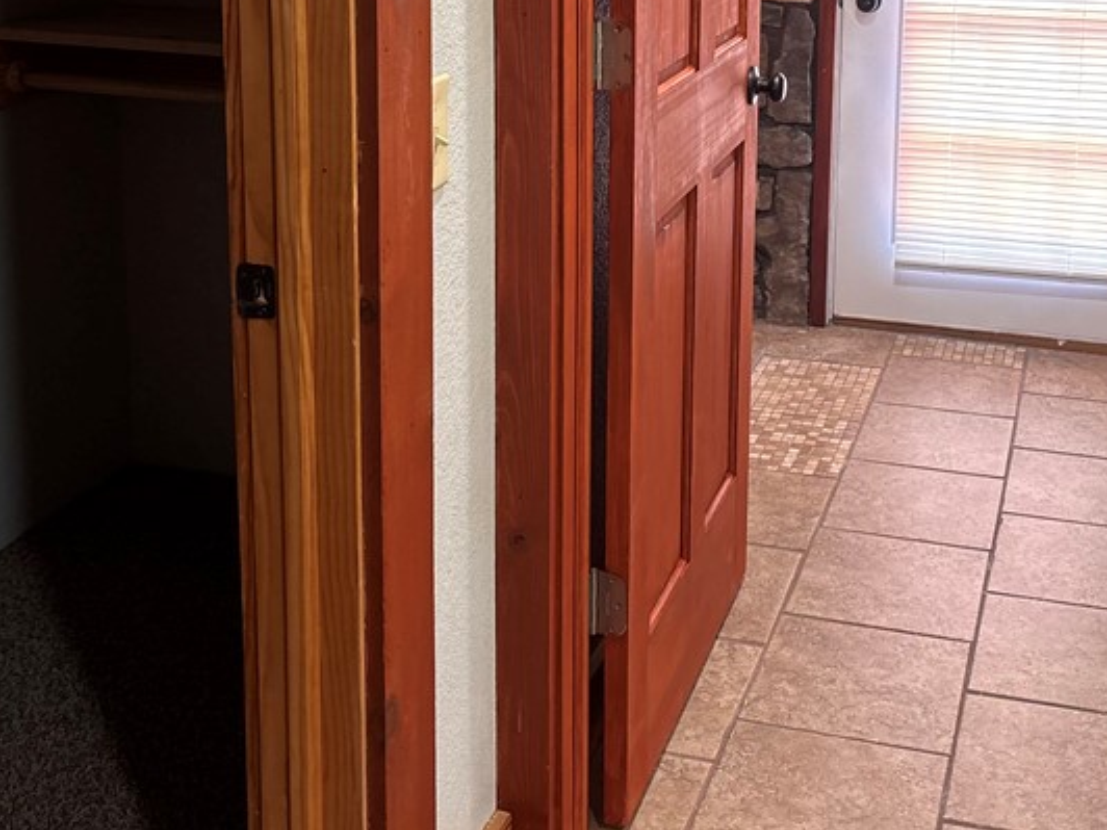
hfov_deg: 37.8
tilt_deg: -13.1
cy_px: 67
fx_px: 1599
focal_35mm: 50
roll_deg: -1.0
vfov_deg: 27.9
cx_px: 726
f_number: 1.6
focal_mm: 5.96
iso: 160
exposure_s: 1/60
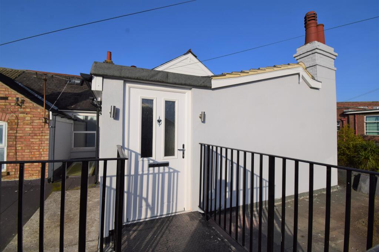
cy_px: 126
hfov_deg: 100.4
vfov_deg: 77.3
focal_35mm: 15
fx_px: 158
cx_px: 190
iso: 200
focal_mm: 10
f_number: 11
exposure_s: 1/640
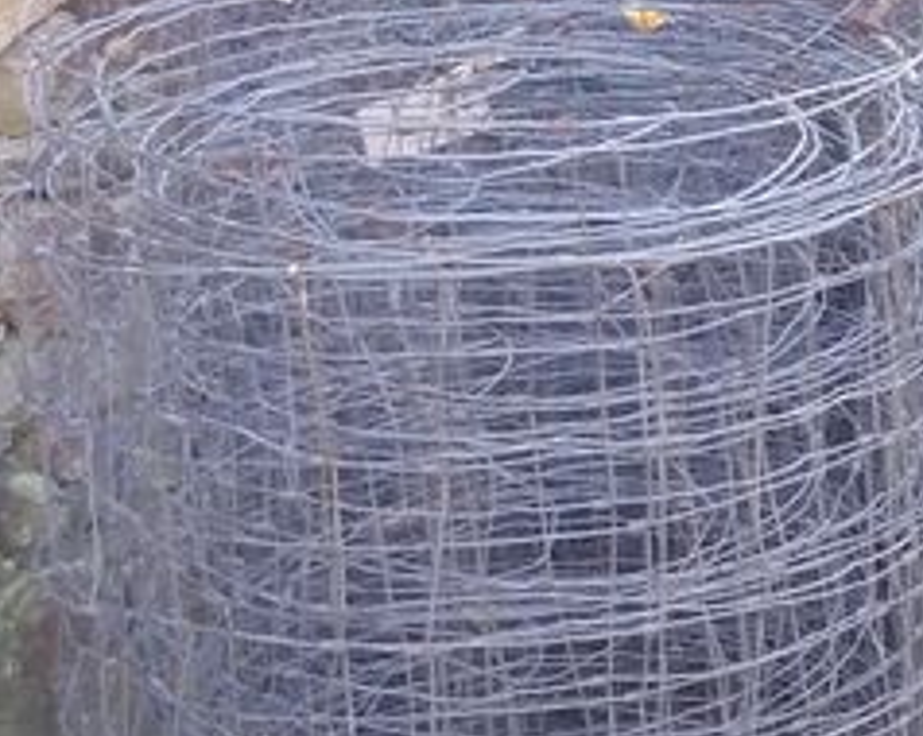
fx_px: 3139
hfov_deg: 15.1
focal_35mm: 115
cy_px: 411
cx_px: 1501
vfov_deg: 13.4
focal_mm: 3.7
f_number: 1.9
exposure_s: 1/50
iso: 80
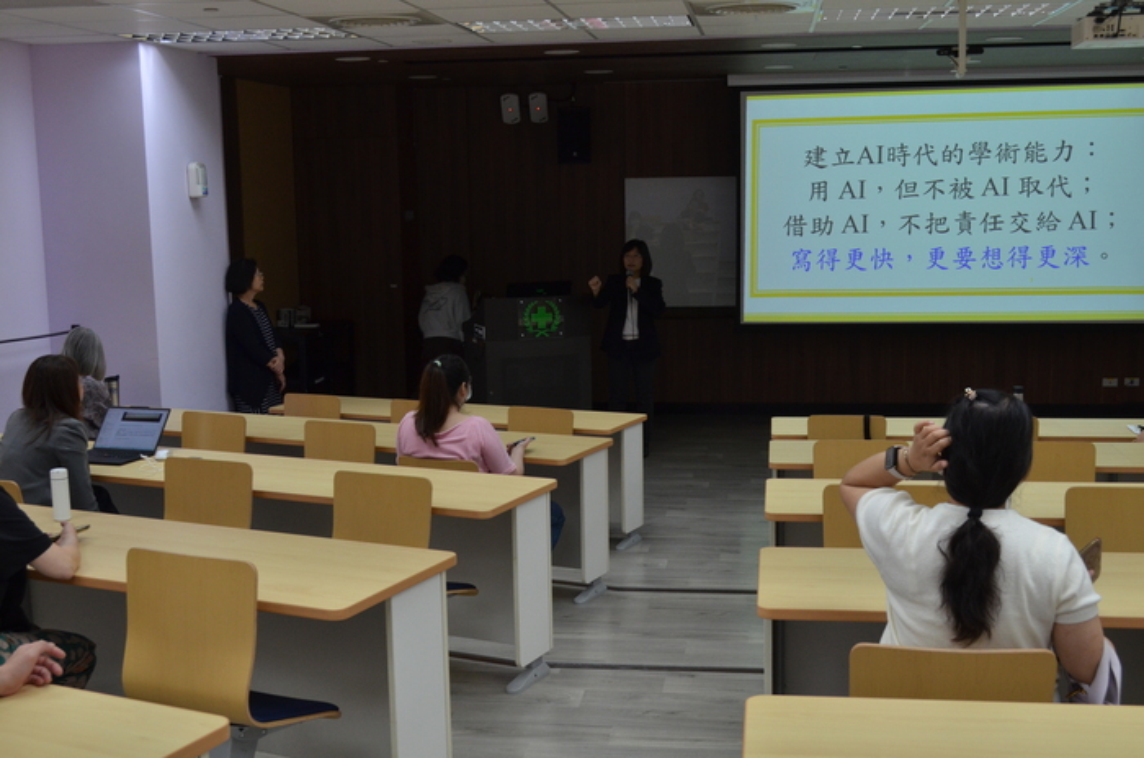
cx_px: 572
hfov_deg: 43.7
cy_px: 379
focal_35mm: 45
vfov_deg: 29.8
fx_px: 1427
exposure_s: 1/125
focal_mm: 30
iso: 800
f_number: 7.1
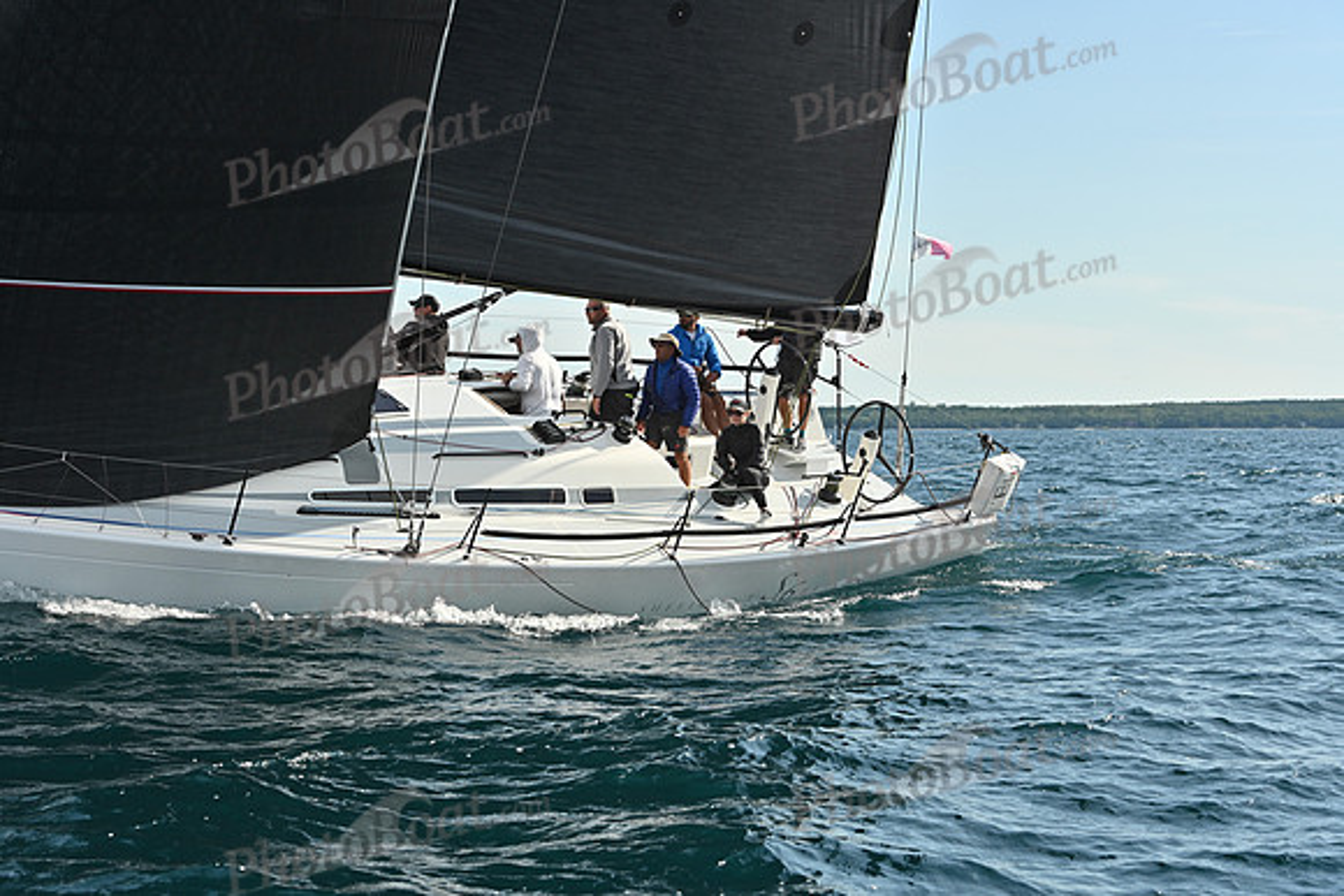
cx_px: 672
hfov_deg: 28.8
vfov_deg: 19.5
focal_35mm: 70
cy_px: 448
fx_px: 2614
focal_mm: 70
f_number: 9
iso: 320
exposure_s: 1/1000
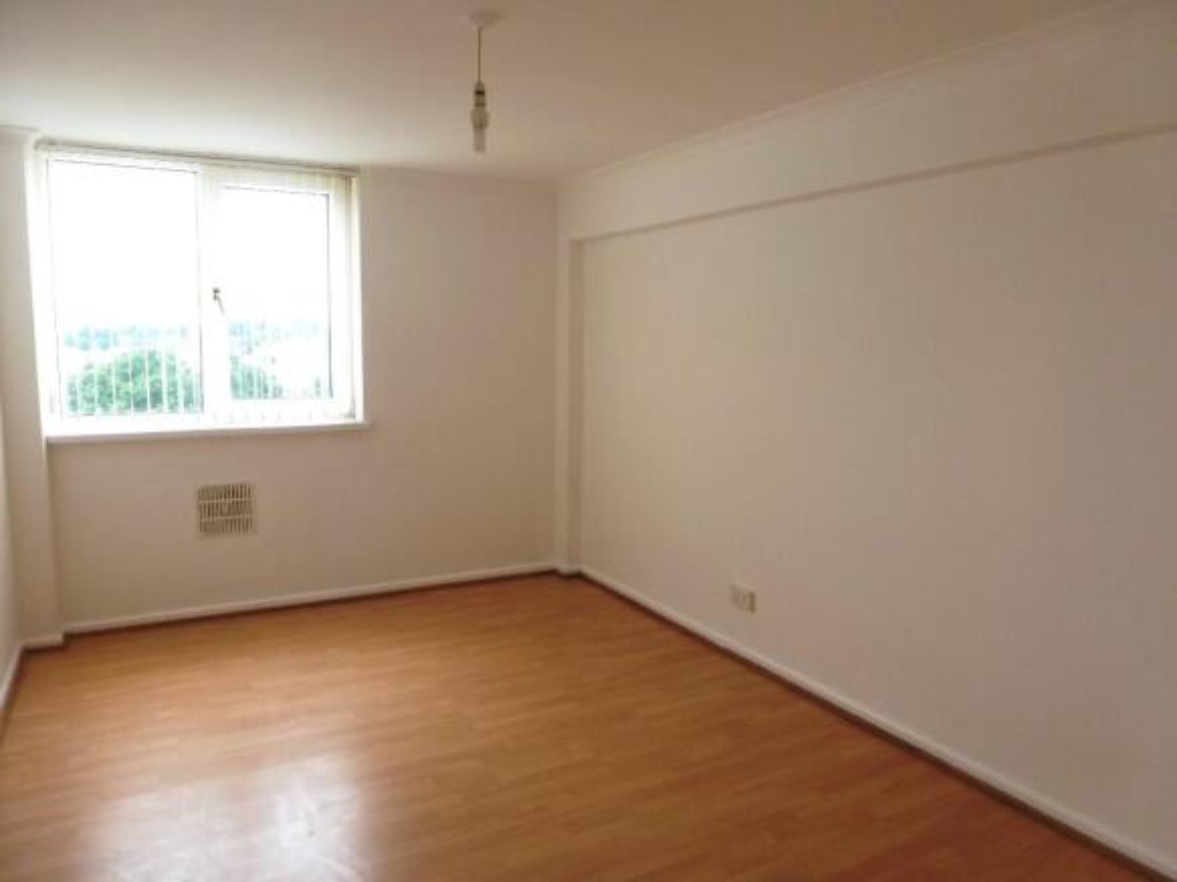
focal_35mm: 24
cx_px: 588
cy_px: 441
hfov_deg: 71.6
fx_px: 816
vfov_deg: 56.8
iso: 200
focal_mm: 4.3
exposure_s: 1/160
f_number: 3.3
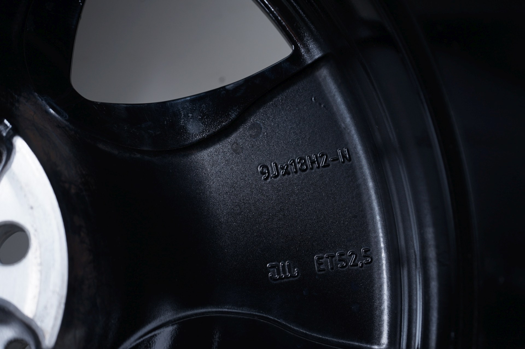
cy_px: 174
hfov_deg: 32.9
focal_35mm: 61
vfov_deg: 22.2
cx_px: 262
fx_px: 889
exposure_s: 1/100
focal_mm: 61
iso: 250
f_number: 7.1
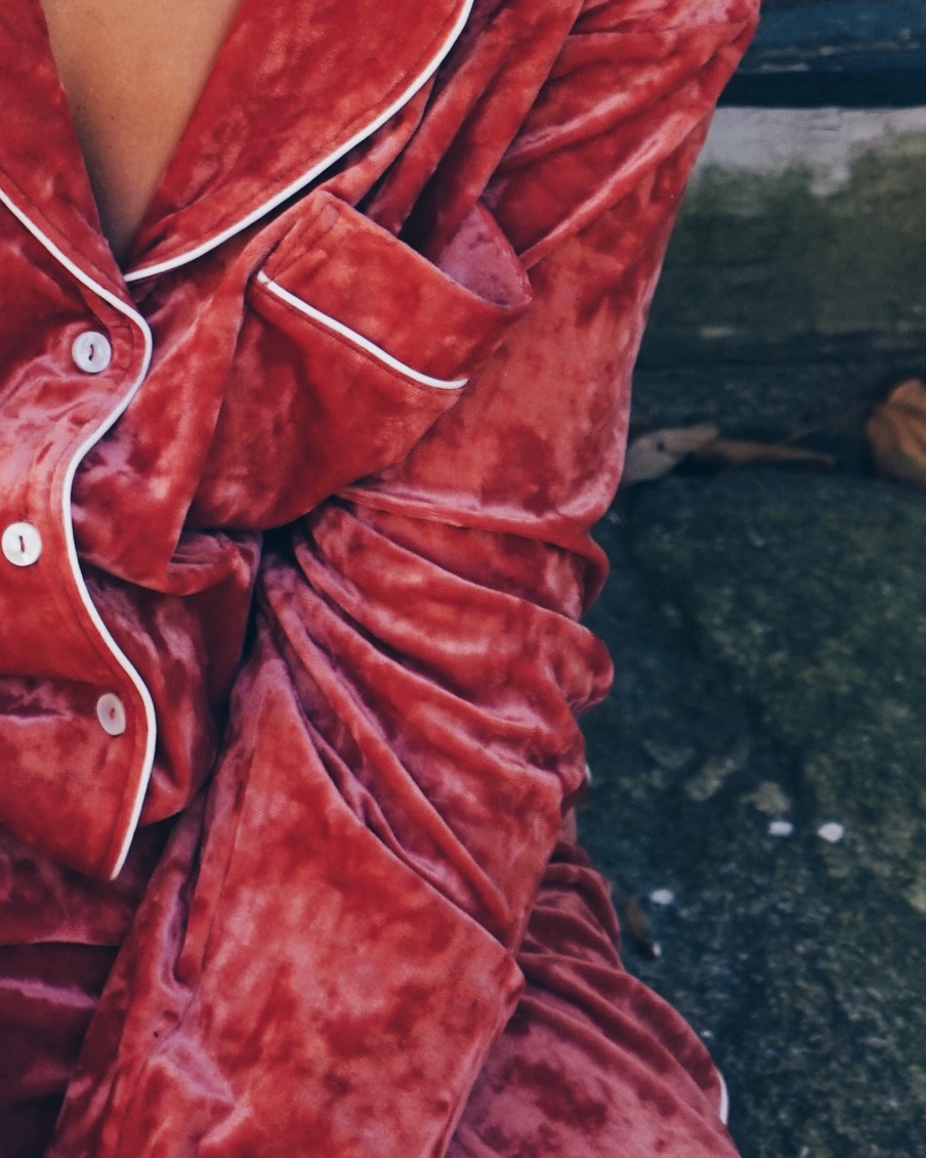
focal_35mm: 119
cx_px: -165
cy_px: -357
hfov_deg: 12.7
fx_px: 4079
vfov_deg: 15.4
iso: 200
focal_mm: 35
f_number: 4
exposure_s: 1/400
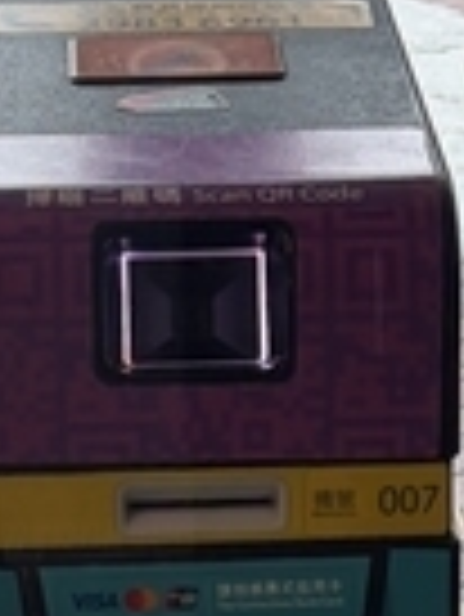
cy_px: 980
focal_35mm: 152
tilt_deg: -27.5
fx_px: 2712
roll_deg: +0.0
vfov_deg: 12.2
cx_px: 153
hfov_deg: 9.8
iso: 64
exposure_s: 1/122
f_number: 1.6
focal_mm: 5.96
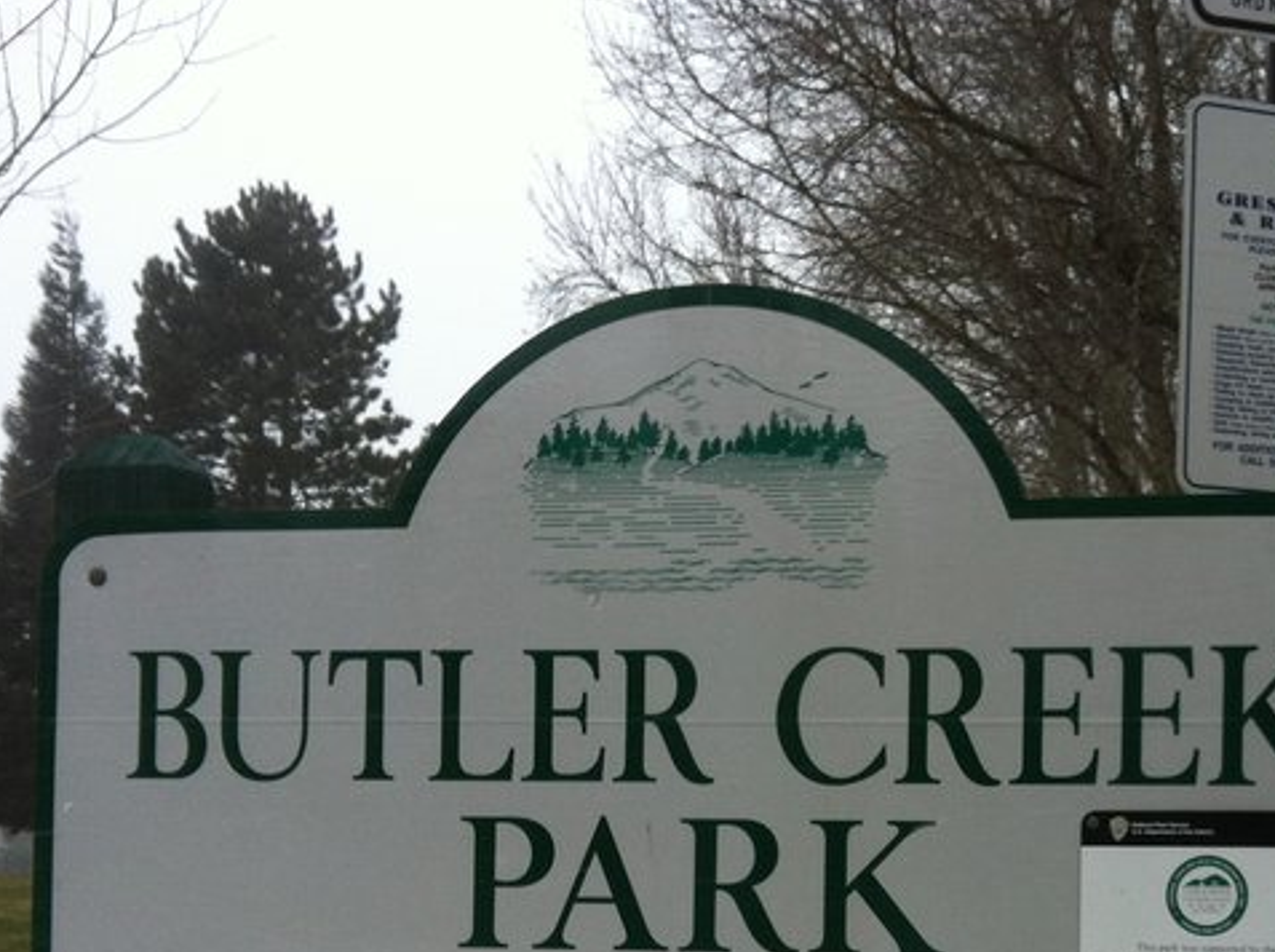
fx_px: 2427
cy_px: 842
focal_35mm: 66
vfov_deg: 21.7
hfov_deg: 28.9
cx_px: 976
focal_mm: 3.85
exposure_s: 1/287
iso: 80
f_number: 2.8
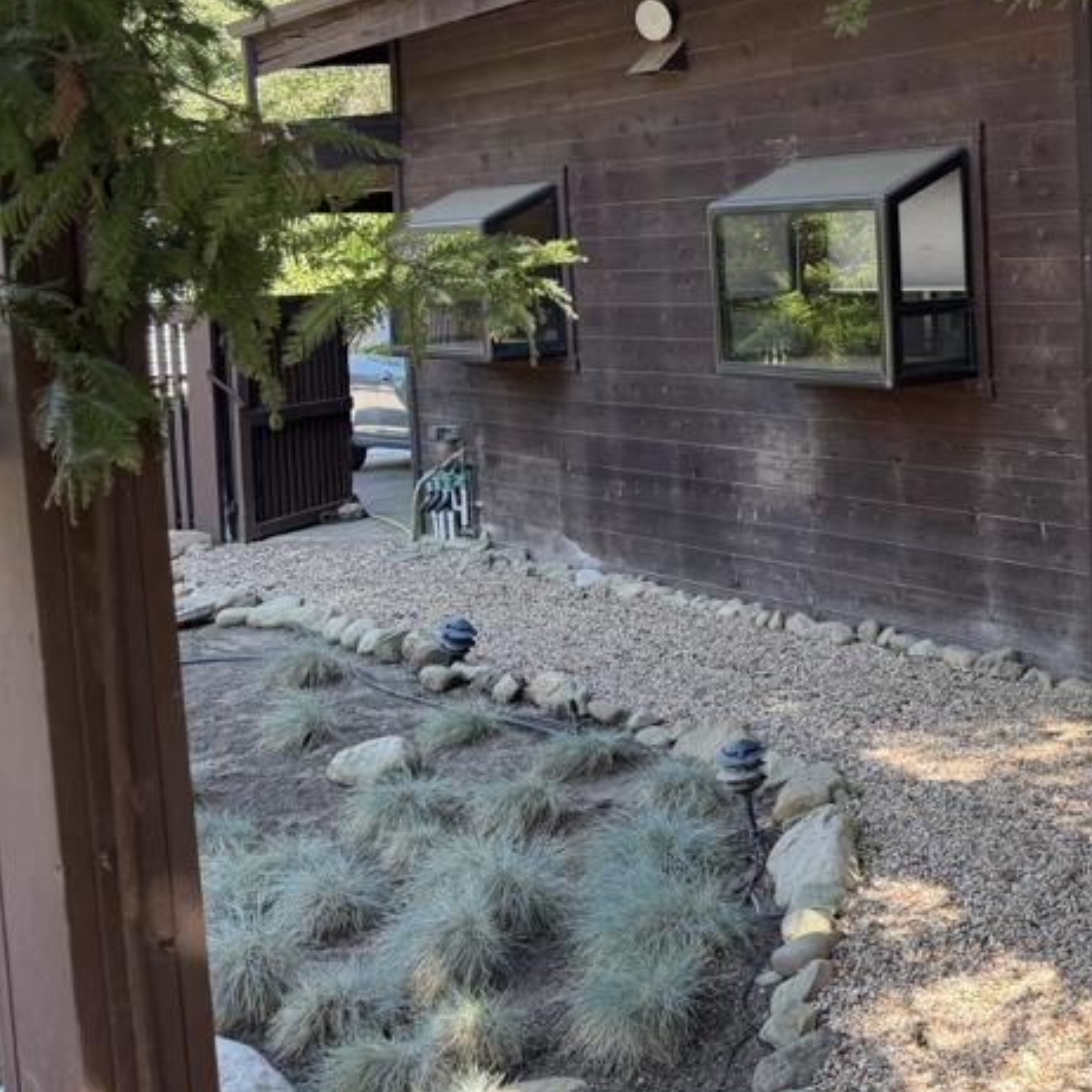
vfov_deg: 35.5
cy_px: 326
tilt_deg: -4.8
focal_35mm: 47
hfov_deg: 31.8
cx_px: 1208
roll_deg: +2.5
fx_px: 1677
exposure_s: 1/182
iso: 80
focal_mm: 6.76
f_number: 1.78
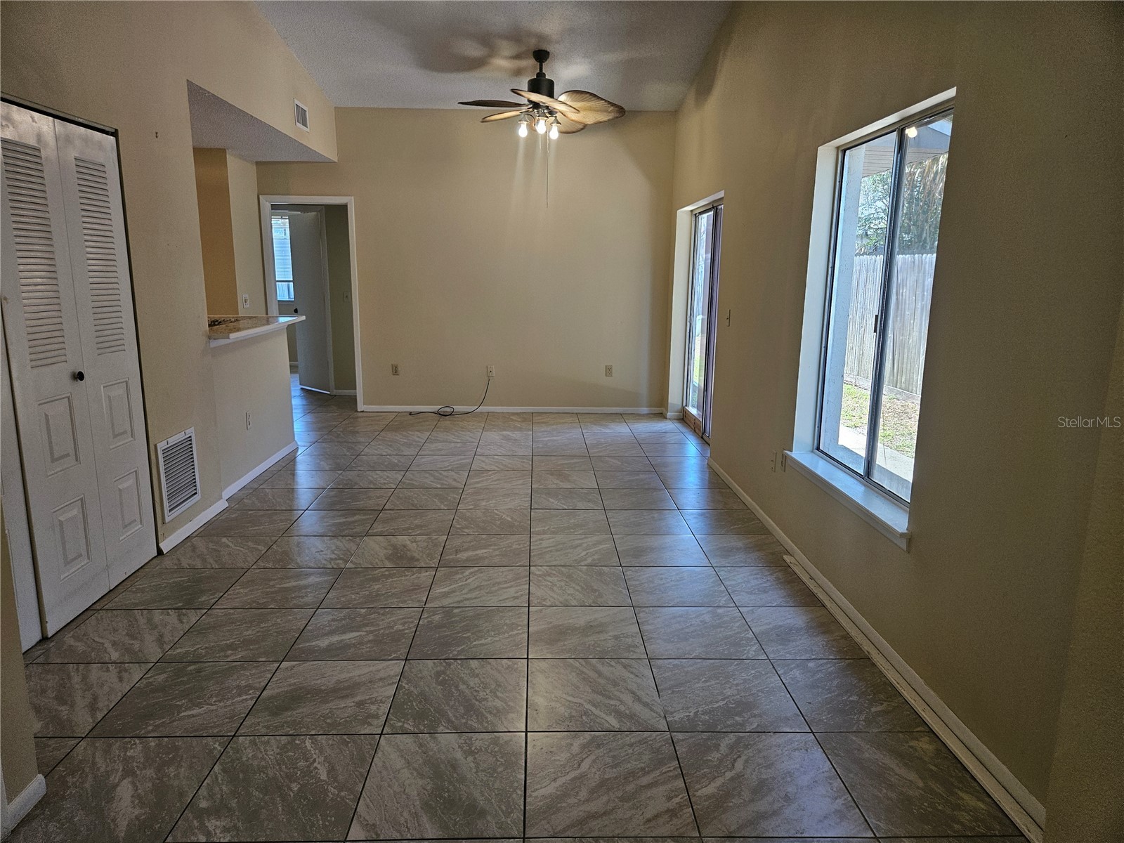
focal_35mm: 23
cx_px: 562
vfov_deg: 58.9
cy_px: 422
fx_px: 747
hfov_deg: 73.9
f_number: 1.8
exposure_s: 1/120
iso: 100
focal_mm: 5.4
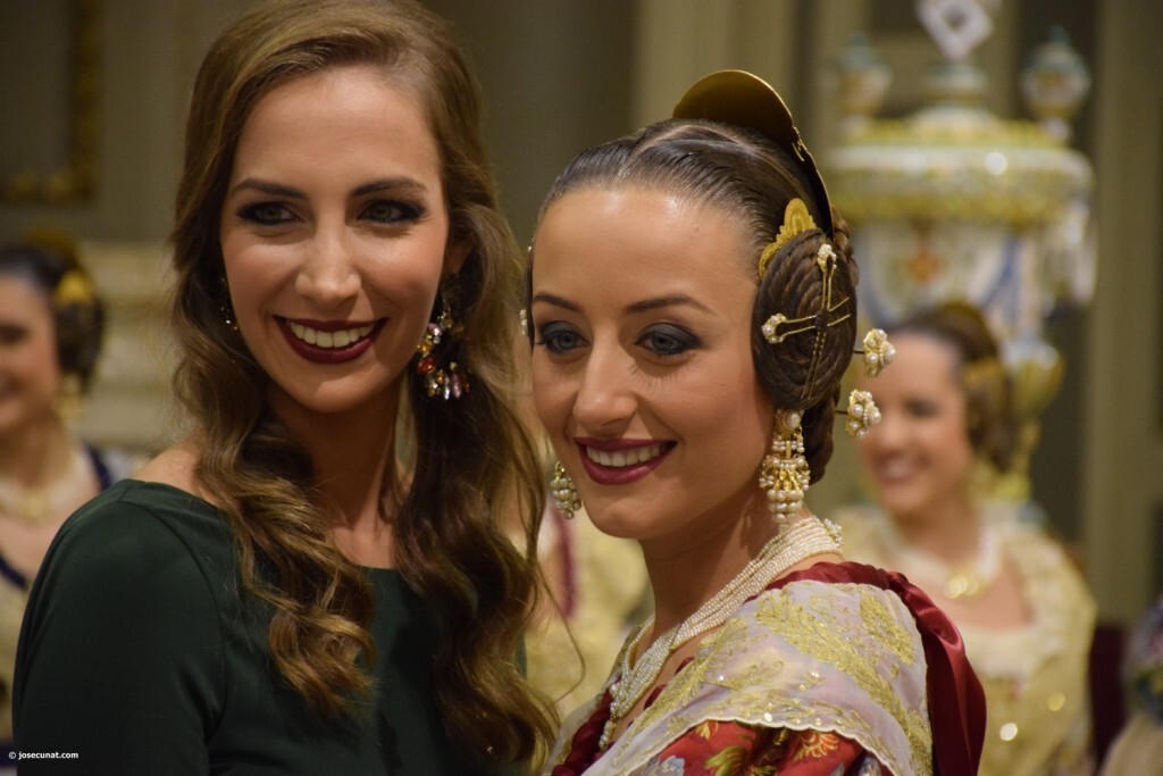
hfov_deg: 9.8
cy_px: 388
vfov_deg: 6.5
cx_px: 582
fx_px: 6785
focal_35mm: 210
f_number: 5.6
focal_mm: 140
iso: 3200
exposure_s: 1/80
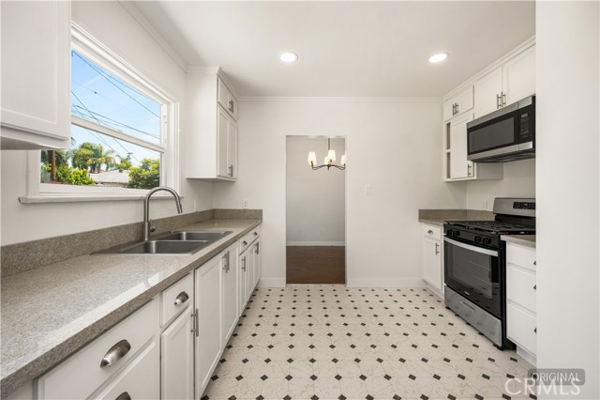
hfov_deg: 104.3
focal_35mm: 14
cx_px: 300
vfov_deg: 81.1
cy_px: 200
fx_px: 233
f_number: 6.3
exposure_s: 1/60
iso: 160
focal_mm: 14
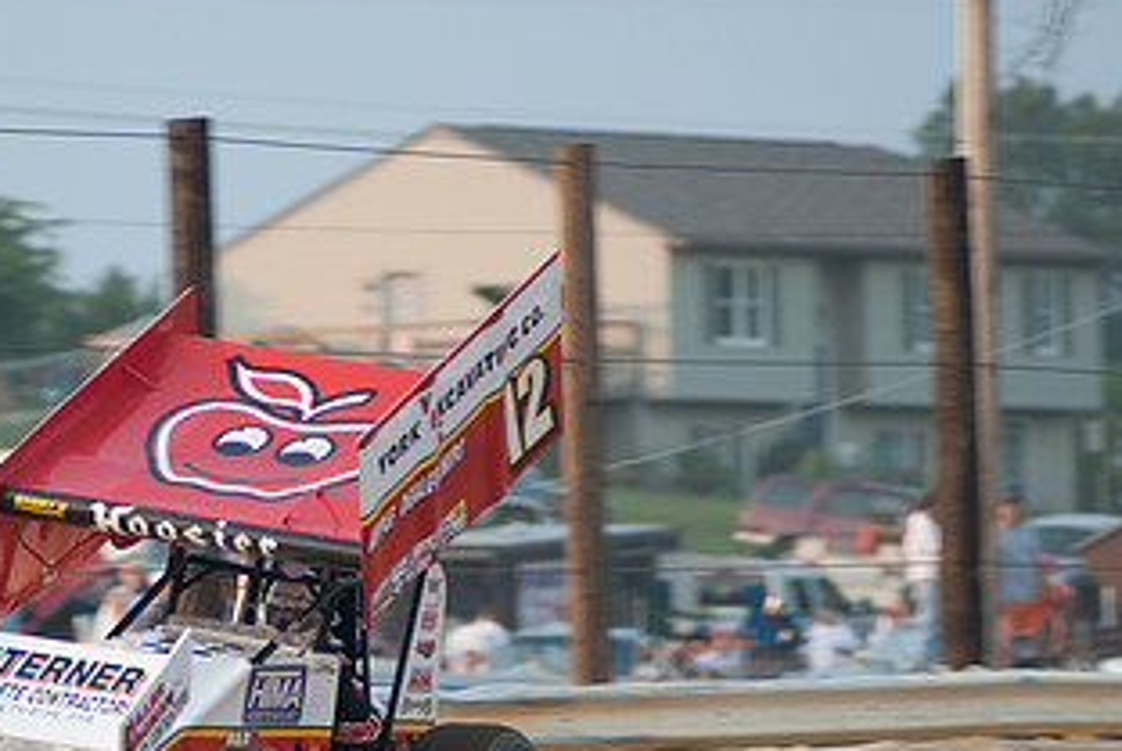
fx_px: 17384
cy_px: 650
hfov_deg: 3.7
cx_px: 245
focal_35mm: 557
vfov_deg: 2.5
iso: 100
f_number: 2.8
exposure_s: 1/400
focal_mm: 200
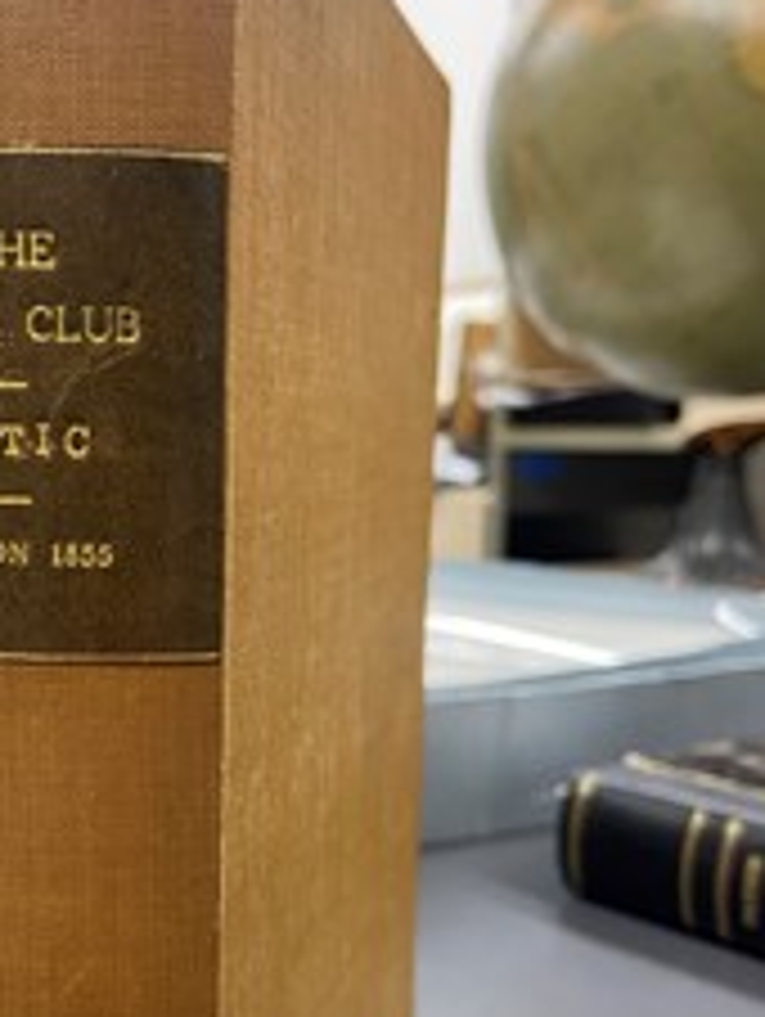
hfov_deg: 30.9
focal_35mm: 46
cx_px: 162
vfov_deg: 40.6
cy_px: 684
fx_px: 1353
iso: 125
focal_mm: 4.25
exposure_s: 1/60
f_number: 1.8
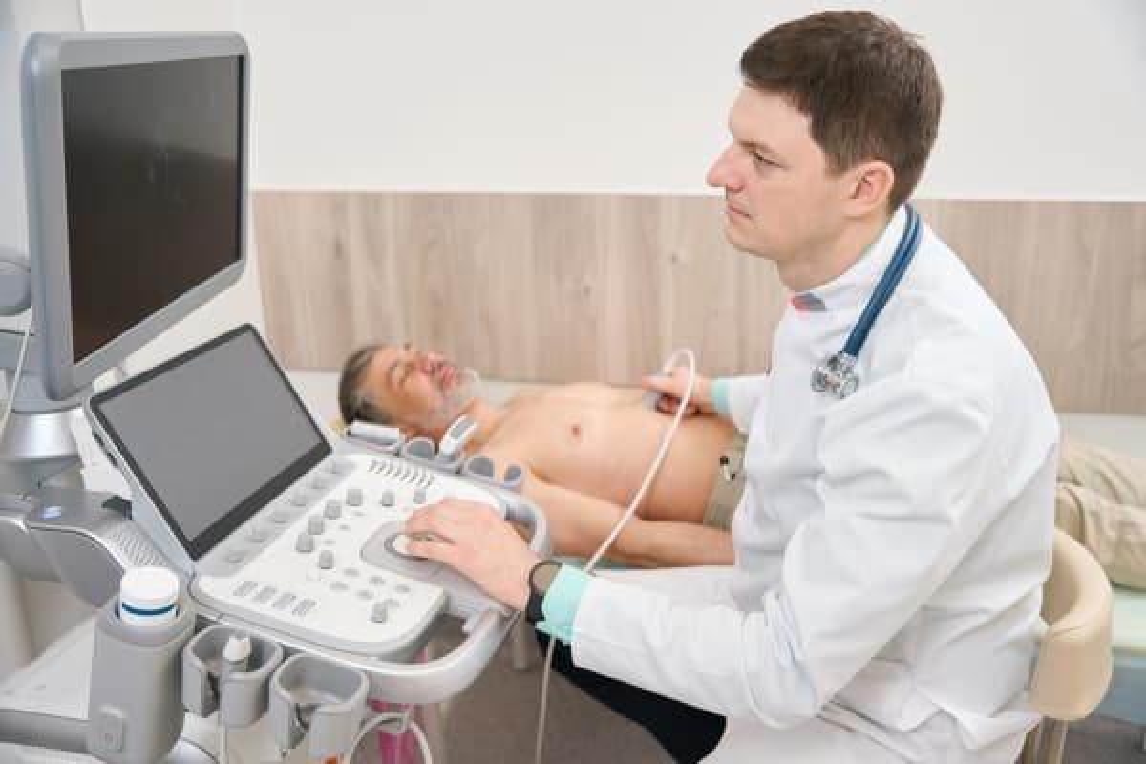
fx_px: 1063
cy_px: 382
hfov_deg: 56.6
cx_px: 573
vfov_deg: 39.5
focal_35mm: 33
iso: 200
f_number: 2.8
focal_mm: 33.4
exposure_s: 1/250
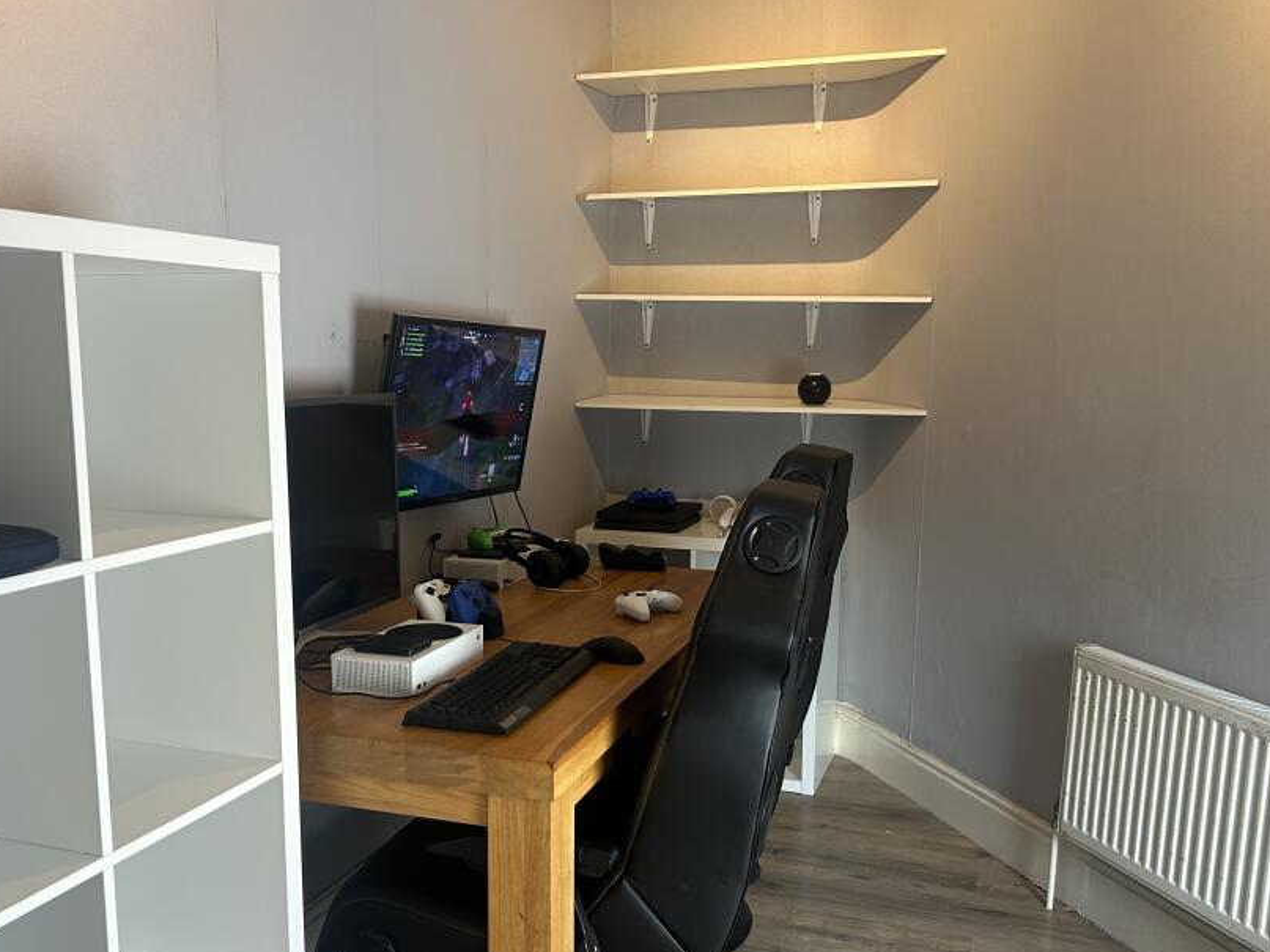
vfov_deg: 42.8
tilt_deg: -11.1
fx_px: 1211
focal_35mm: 33
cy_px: 548
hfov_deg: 55.3
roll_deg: +0.1
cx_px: 609
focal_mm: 5.7
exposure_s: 1/60
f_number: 1.5
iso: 125
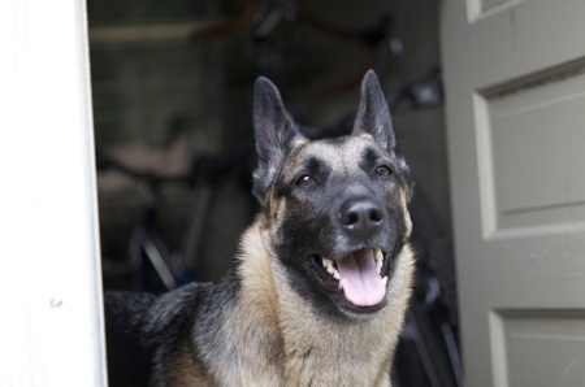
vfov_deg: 15.1
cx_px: 292
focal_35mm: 90
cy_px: 194
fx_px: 1459
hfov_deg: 22.7
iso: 200
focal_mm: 60
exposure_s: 1/160
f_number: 3.2
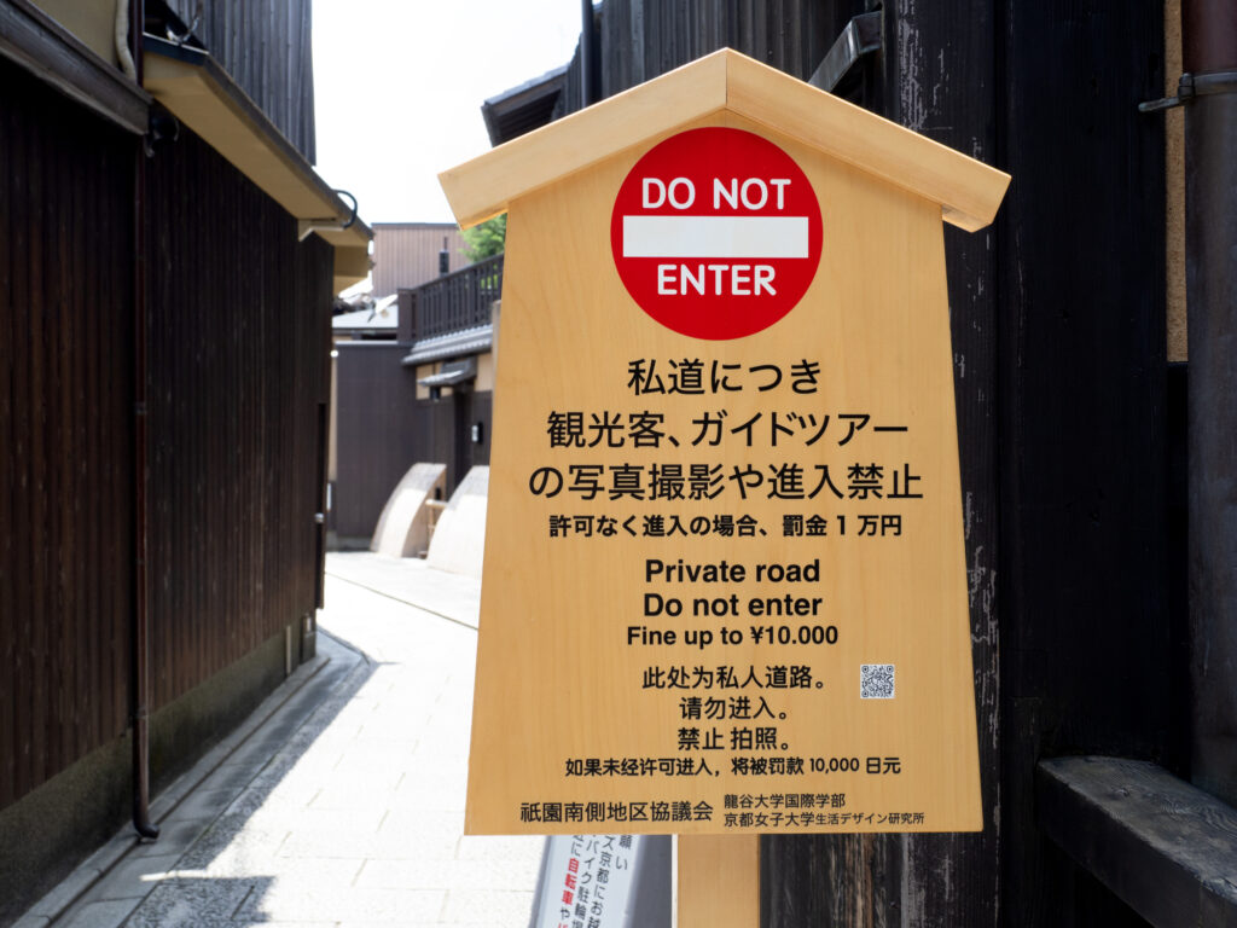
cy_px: 464
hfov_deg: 38.2
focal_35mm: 50
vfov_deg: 29.1
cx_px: 618
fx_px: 1787
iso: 200
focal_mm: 25
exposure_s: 1/125
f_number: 8
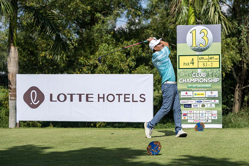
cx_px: 124
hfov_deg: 26.3
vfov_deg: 17.7
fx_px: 533
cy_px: 83
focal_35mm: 77
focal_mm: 77
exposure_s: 1/10000
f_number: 3.2
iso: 220
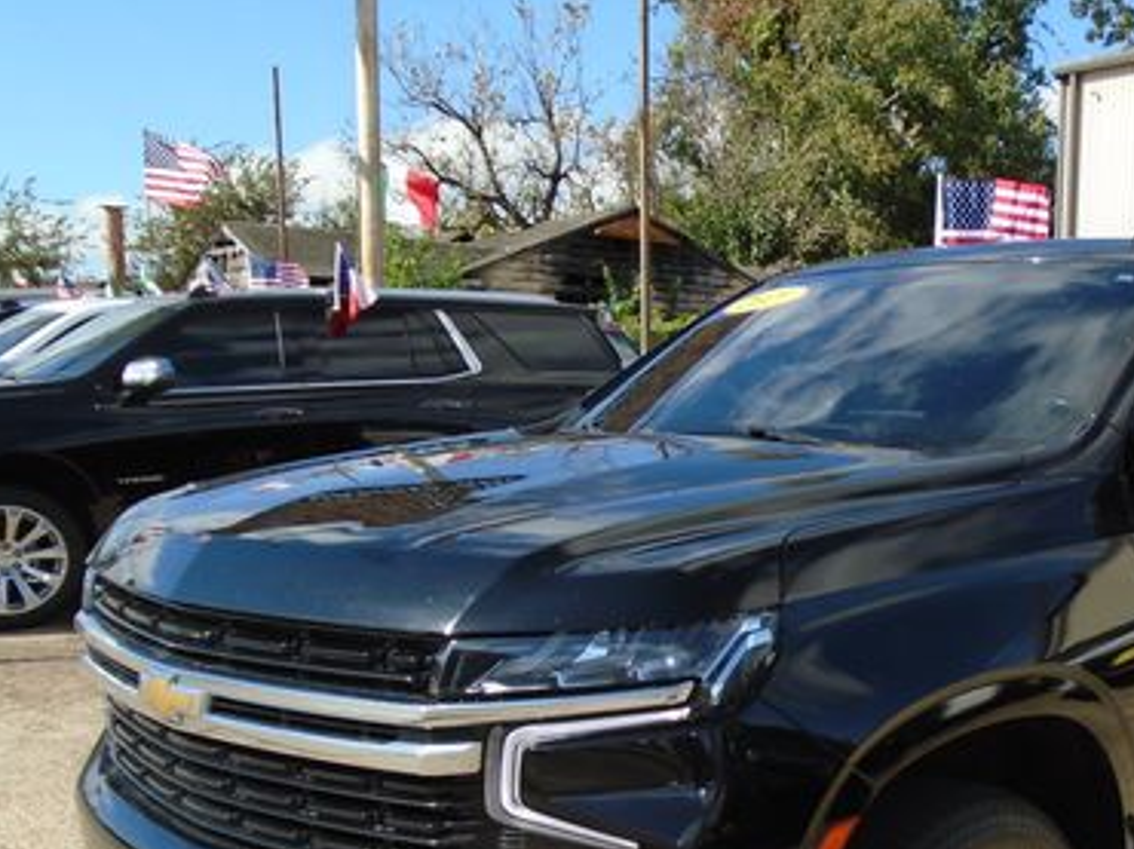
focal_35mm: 45
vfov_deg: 31.6
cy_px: 631
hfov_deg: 40.5
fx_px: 1473
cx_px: 898
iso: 100
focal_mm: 4.6
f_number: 3.2
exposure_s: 1/800
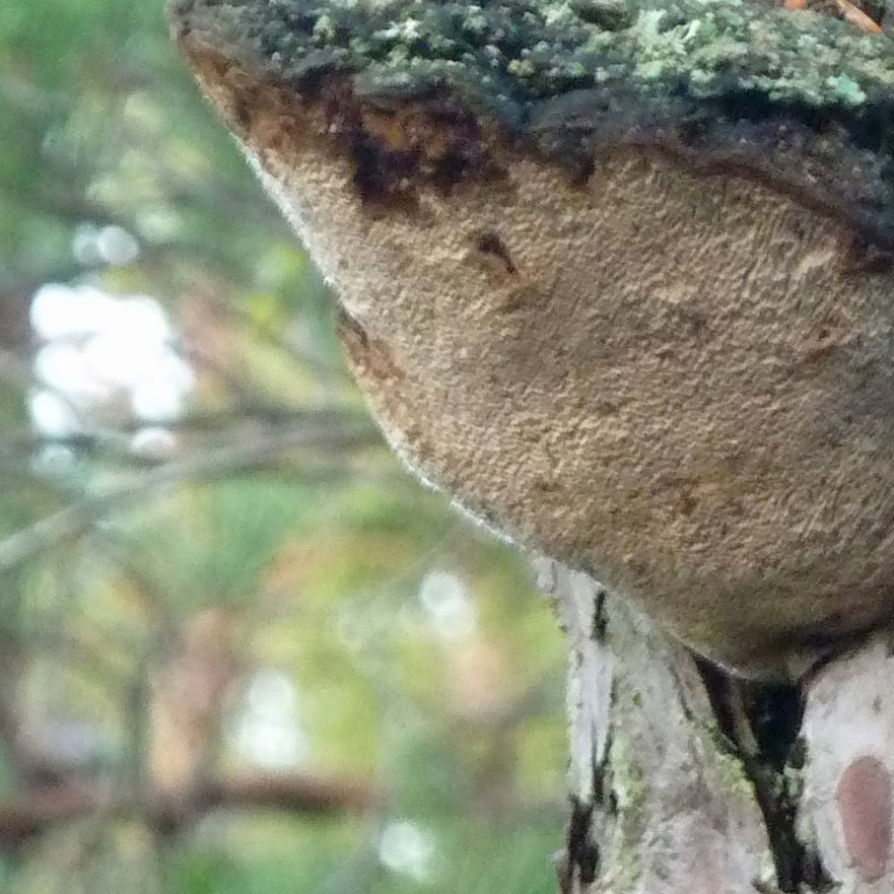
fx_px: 17239
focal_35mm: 590
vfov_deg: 3.0
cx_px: 743
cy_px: 333
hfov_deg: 3.0
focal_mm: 24.1
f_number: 4.5
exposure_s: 1/25
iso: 400
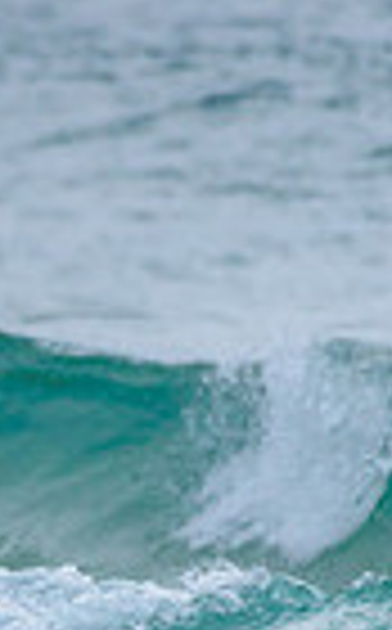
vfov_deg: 0.8
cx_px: -309
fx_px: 44437
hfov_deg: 0.5
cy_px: 620
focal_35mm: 2589
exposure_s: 1/2000
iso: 250
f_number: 5.6
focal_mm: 500
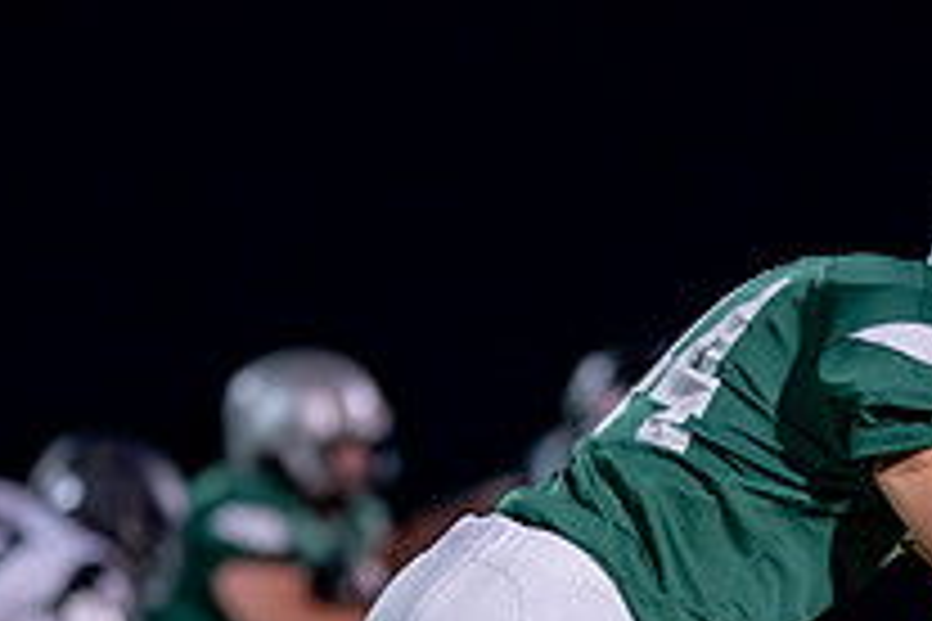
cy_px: 731
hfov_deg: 4.0
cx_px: 759
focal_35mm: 520
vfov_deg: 2.6
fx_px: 13461
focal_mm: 135
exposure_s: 1/1250
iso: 1250
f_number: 1.8
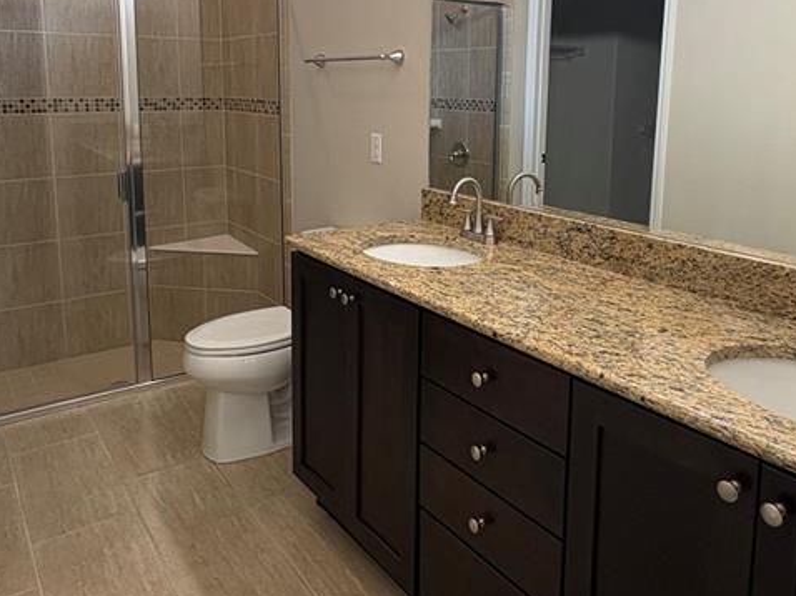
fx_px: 690
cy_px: 178
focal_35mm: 30
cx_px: 418
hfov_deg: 60.0
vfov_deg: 45.7
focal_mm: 2.22
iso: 200
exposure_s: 1/60
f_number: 2.2
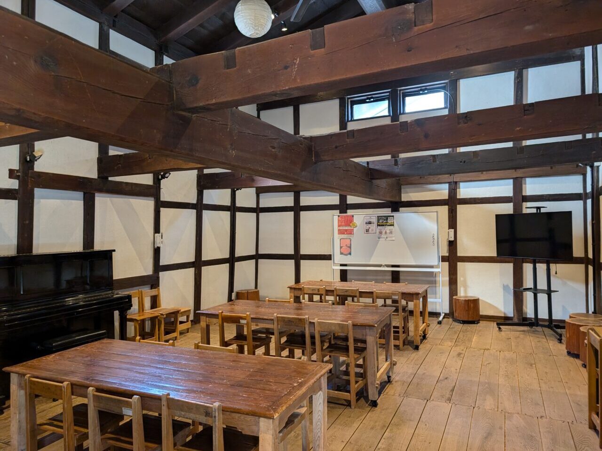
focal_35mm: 24
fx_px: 417
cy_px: 226
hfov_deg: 71.6
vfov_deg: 56.8
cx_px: 301
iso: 516
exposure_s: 1/115
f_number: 1.68
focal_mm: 6.9
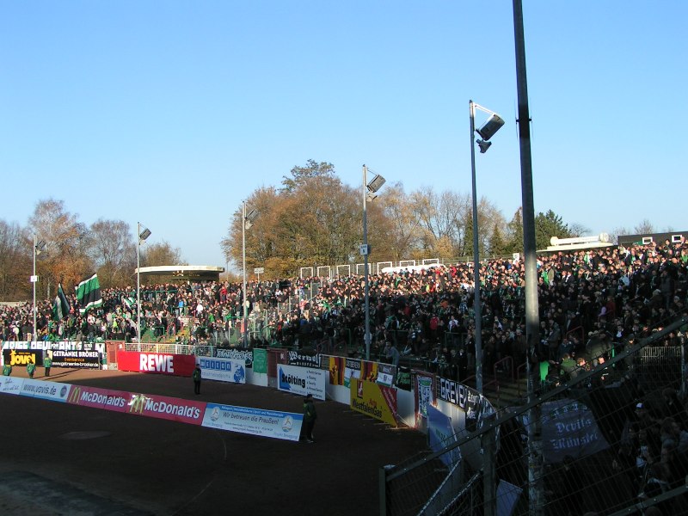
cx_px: 344
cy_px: 258
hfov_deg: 49.0
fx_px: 755
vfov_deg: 37.7
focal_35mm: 38
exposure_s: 1/250
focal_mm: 5.8
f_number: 5.6
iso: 50
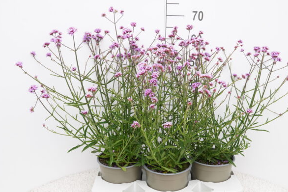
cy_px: 106
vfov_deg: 35.4
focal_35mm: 38
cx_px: 167
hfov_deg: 51.0
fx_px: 301
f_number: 13
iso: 160
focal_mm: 21
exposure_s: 1/15
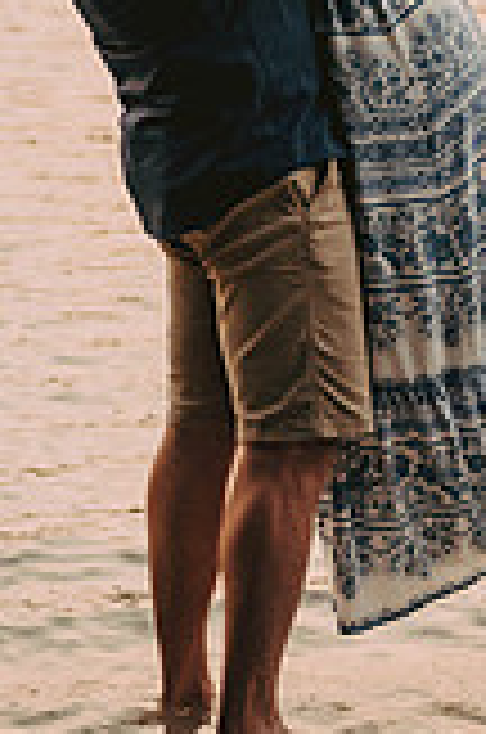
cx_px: 243
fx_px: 2928
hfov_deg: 9.5
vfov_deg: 14.1
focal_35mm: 144
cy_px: 0
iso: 2000
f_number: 2.8
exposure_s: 1/2500
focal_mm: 52
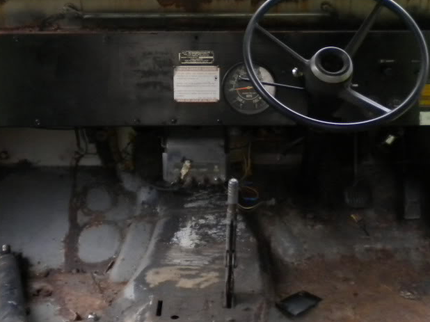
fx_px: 720
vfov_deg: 24.8
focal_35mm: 58
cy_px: 70
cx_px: 214
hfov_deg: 33.2
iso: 400
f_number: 3.1
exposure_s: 1/60
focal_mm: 6.3
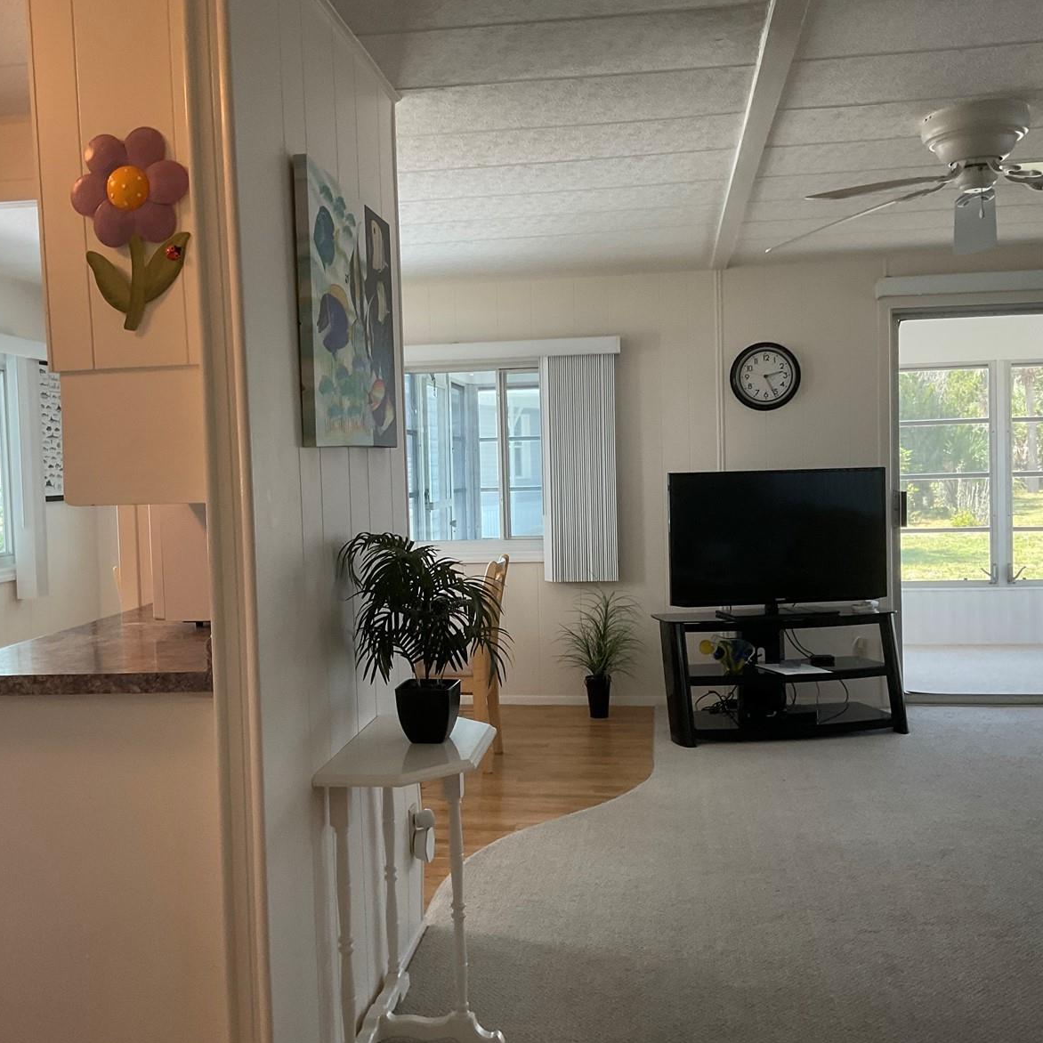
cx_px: 459
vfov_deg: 47.2
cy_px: 518
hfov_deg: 47.1
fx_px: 1193
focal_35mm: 35
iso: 80
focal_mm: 3
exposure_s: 1/60
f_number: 1.8
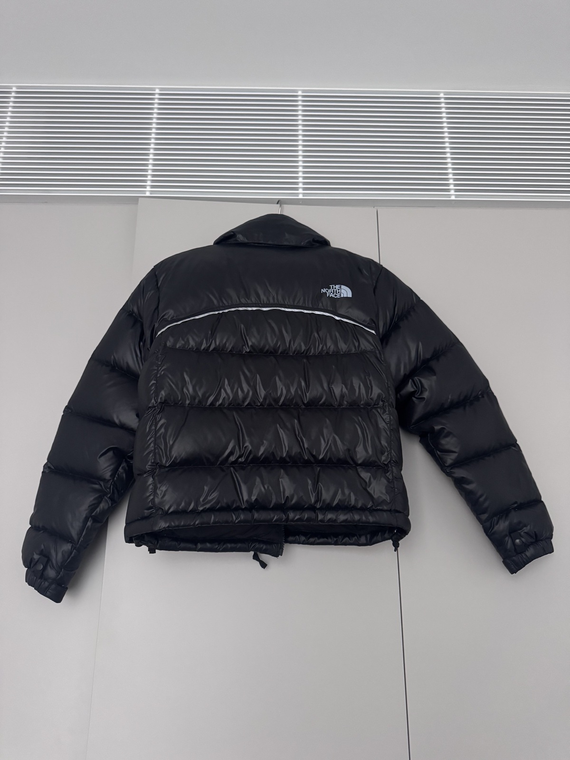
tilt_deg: +18.0
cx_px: 285
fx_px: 527
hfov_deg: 56.8
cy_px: 380
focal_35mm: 24
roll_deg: -0.2
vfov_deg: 71.6
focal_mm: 6.76
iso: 800
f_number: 1.78
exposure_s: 1/43
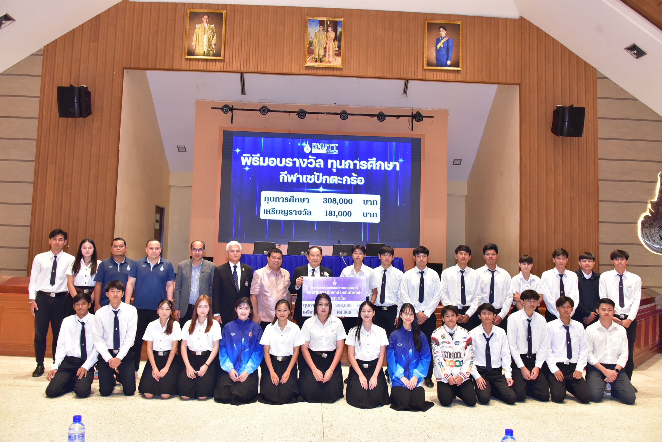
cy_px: 221
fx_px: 515
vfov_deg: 46.4
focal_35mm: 28
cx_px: 331
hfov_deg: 65.5
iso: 2500
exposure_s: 1/50
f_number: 5.6
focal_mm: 28
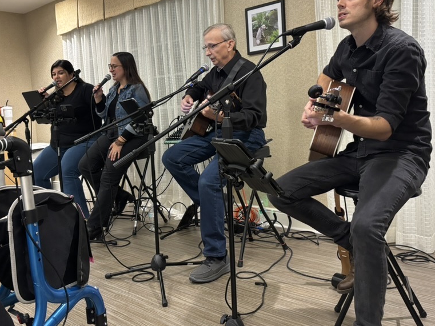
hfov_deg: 52.6
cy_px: 148
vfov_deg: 40.7
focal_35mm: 35
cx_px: 211
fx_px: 440
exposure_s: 1/60
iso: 320
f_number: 1.6
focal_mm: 5.96
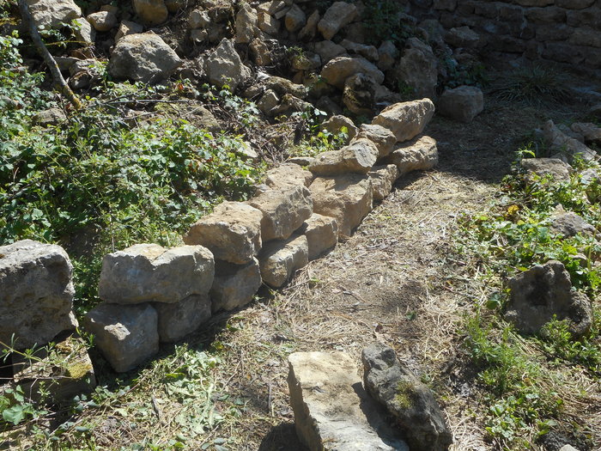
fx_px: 677
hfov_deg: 47.9
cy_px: 226
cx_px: 300
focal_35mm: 39
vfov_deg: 36.8
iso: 80
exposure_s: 1/320
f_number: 4.5
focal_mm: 6.9
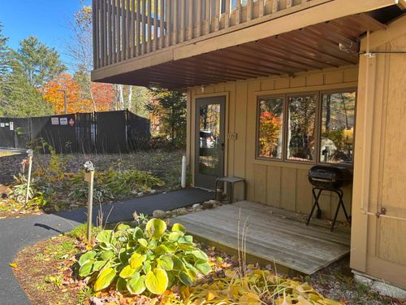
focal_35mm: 26
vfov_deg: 53.1
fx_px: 305
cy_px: 152
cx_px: 203
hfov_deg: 67.3
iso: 50
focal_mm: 5.96
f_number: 1.6
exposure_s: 1/320
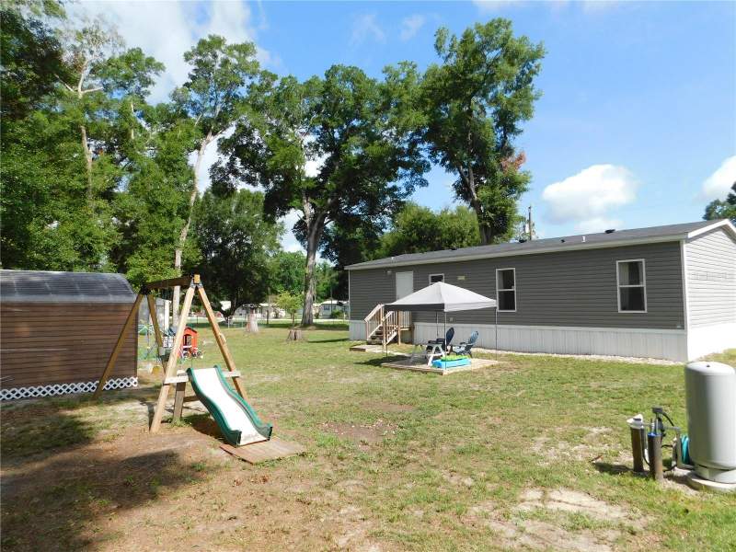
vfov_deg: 58.9
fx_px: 489
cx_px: 368
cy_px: 276
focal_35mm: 23
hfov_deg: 73.9
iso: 125
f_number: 3
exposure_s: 1/1000
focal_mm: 4
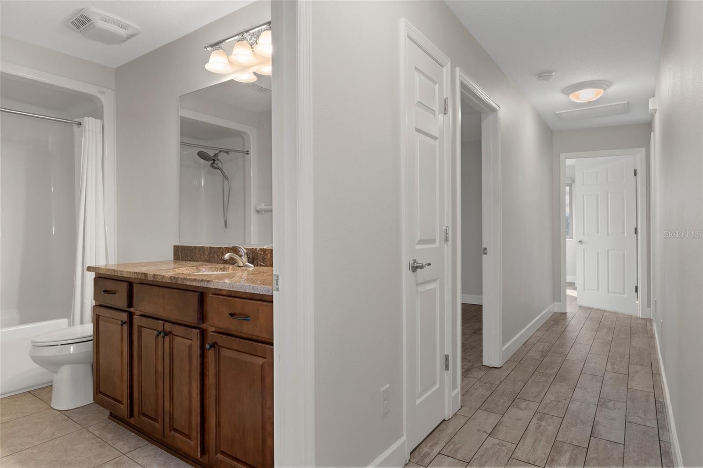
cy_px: 234
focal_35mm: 21
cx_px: 352
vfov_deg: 59.5
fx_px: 410
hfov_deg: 81.2
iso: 320
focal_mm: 14
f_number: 8
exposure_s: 1
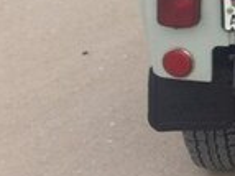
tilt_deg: -10.2
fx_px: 909
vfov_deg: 10.6
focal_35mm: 134
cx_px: 470
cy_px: -104
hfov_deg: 12.8
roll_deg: -0.9
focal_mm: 4.15
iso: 32
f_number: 2.2
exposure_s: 1/662
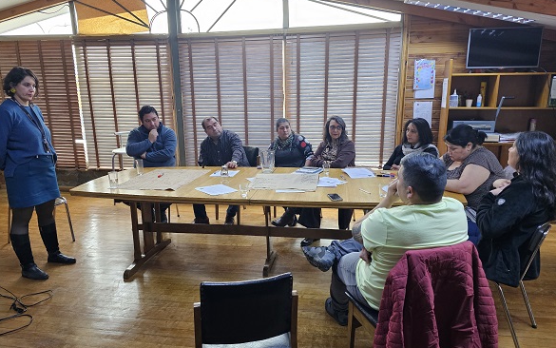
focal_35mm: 25
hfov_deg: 72.5
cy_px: 170
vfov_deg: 49.3
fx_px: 379
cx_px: 279
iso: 640
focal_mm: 6.3
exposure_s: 1/100
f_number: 1.7
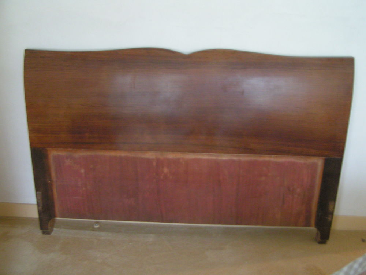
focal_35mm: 38
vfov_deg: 37.7
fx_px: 402
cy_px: 138
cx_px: 183
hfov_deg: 49.0
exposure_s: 1/2
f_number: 2.8
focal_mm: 5.8
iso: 200
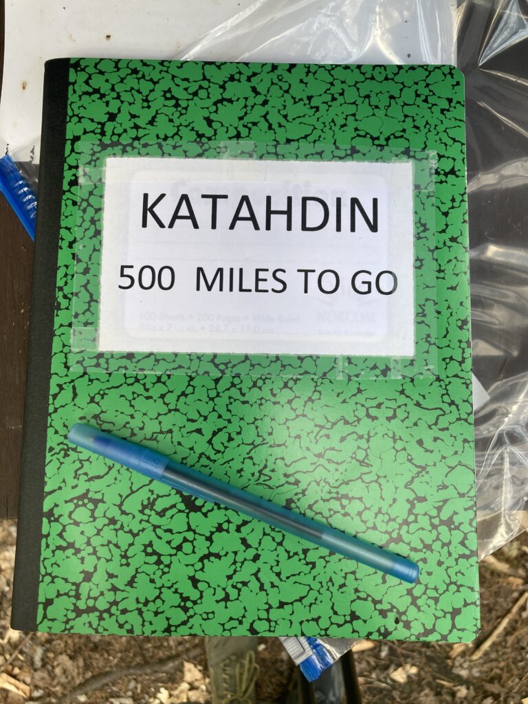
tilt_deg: -74.6
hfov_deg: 49.7
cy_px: 352
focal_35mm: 28
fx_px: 569
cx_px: 264
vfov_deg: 63.4
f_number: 1.8
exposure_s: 1/121
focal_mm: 3.99
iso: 32
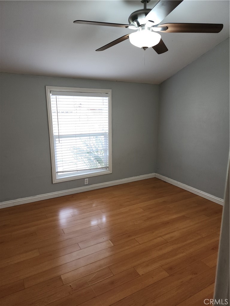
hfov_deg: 58.9
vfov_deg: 73.9
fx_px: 204
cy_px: 153
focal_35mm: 23
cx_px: 115
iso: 64
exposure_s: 1/120
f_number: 1.8
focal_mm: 6.4
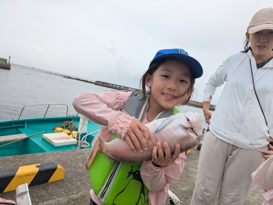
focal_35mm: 25
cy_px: 102
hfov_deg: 69.4
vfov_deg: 54.9
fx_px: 197
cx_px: 136
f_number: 1.89
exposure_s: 1/2222
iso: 61
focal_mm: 5.43
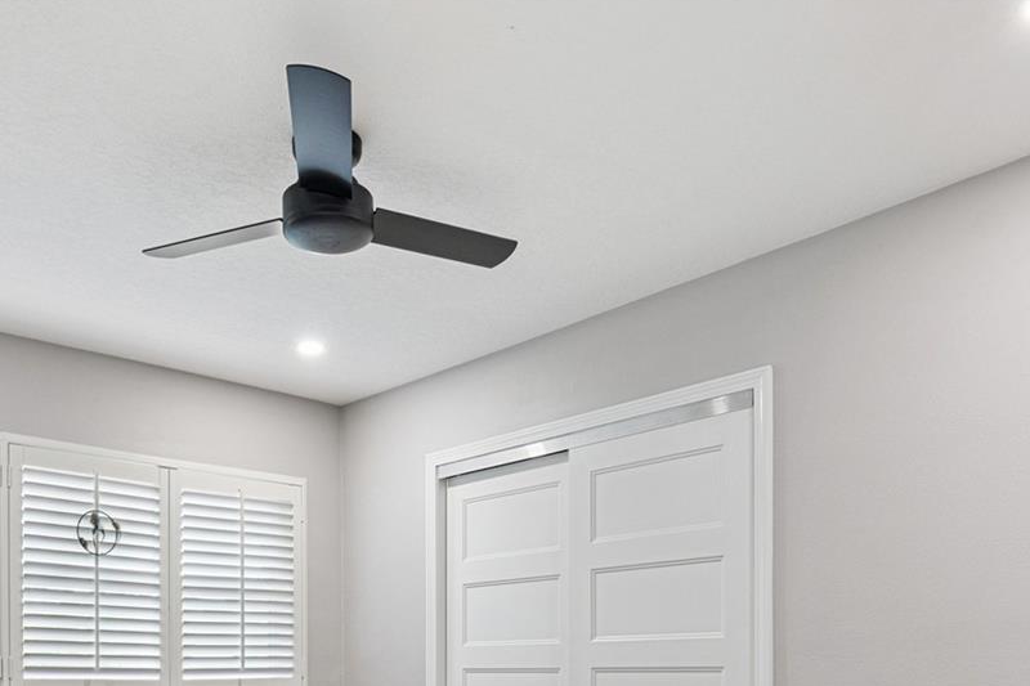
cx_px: 412
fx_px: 915
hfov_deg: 58.3
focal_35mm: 32
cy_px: 677
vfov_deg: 37.1
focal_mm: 16
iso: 800
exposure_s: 1/15
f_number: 10
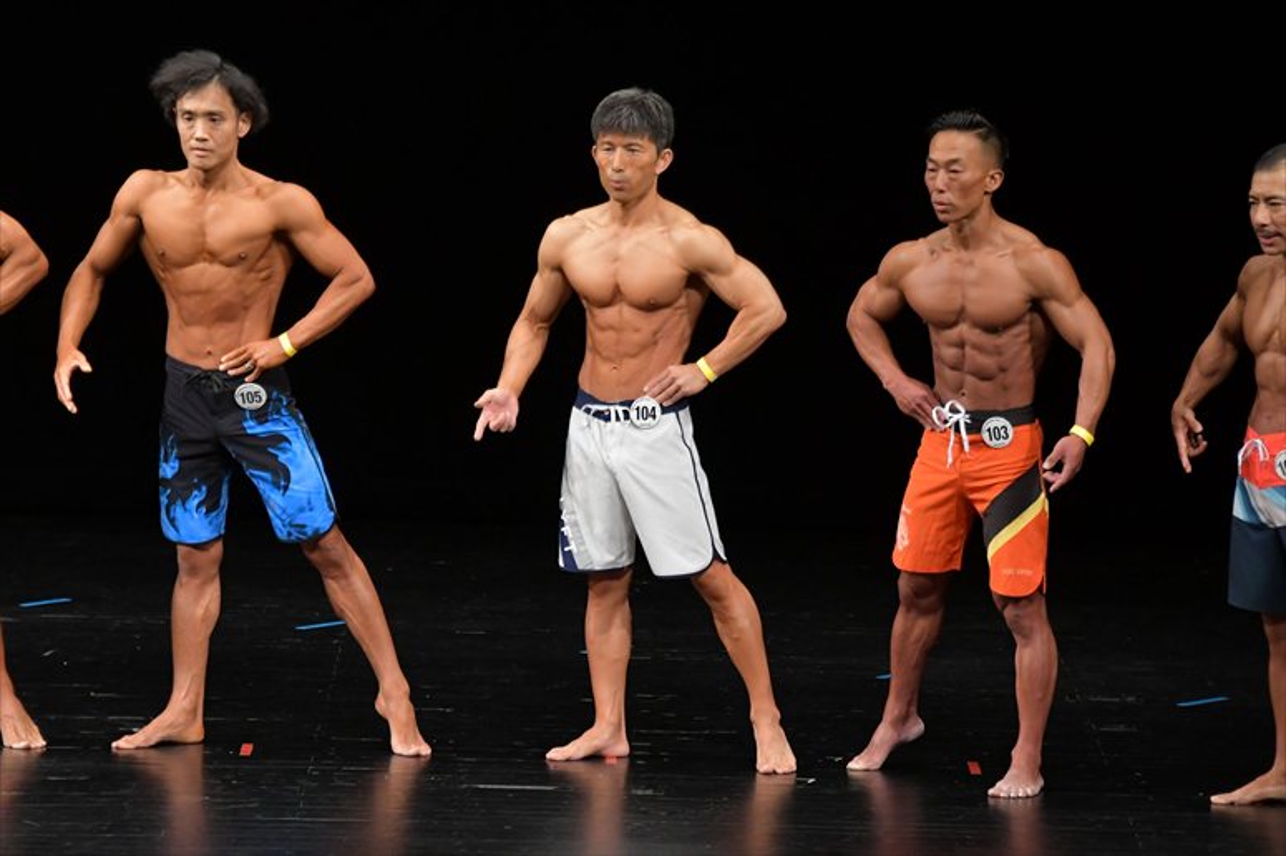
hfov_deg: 7.6
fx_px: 9640
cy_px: 428
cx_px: 643
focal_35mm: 270
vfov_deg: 5.1
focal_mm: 180
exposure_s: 1/400
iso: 3200
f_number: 5.6
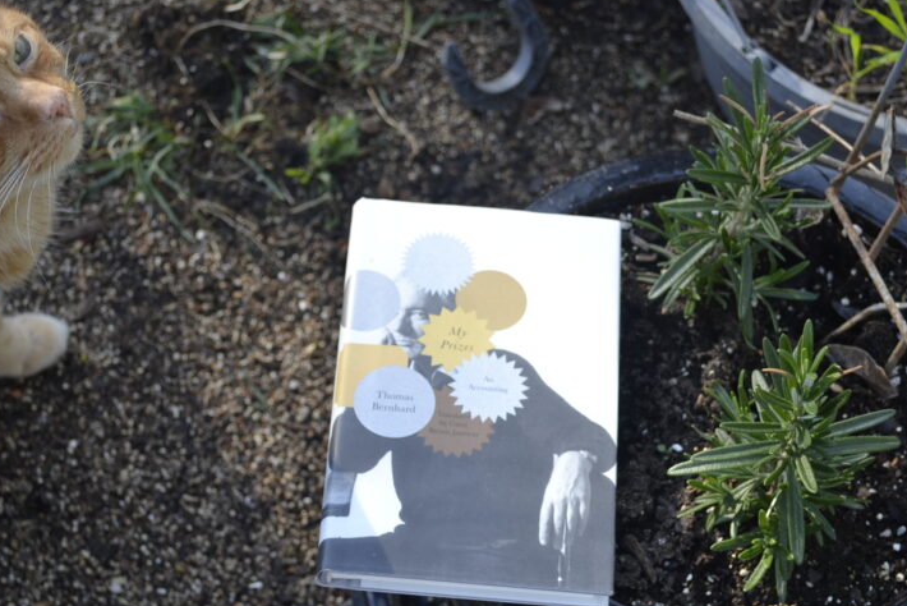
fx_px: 1908
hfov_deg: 26.7
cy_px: 281
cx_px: 436
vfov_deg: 18.0
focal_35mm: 76
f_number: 5
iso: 200
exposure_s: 1/125
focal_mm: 35
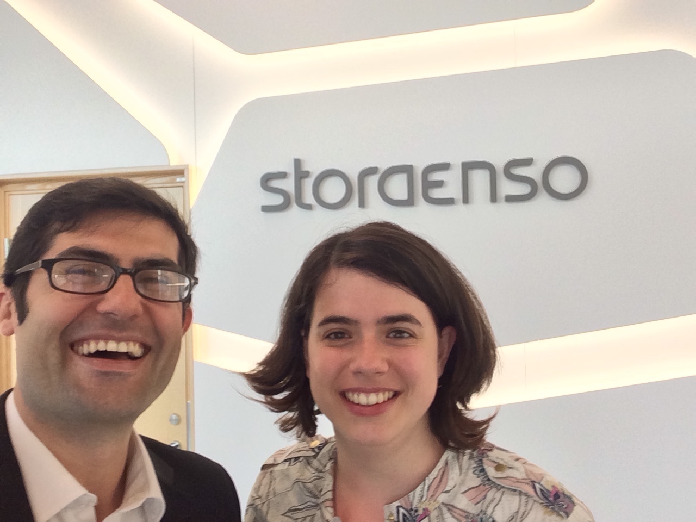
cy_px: 261
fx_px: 623
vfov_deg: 45.4
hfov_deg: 58.4
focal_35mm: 31
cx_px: 348
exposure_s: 1/33
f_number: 2.4
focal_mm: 2.15
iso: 80
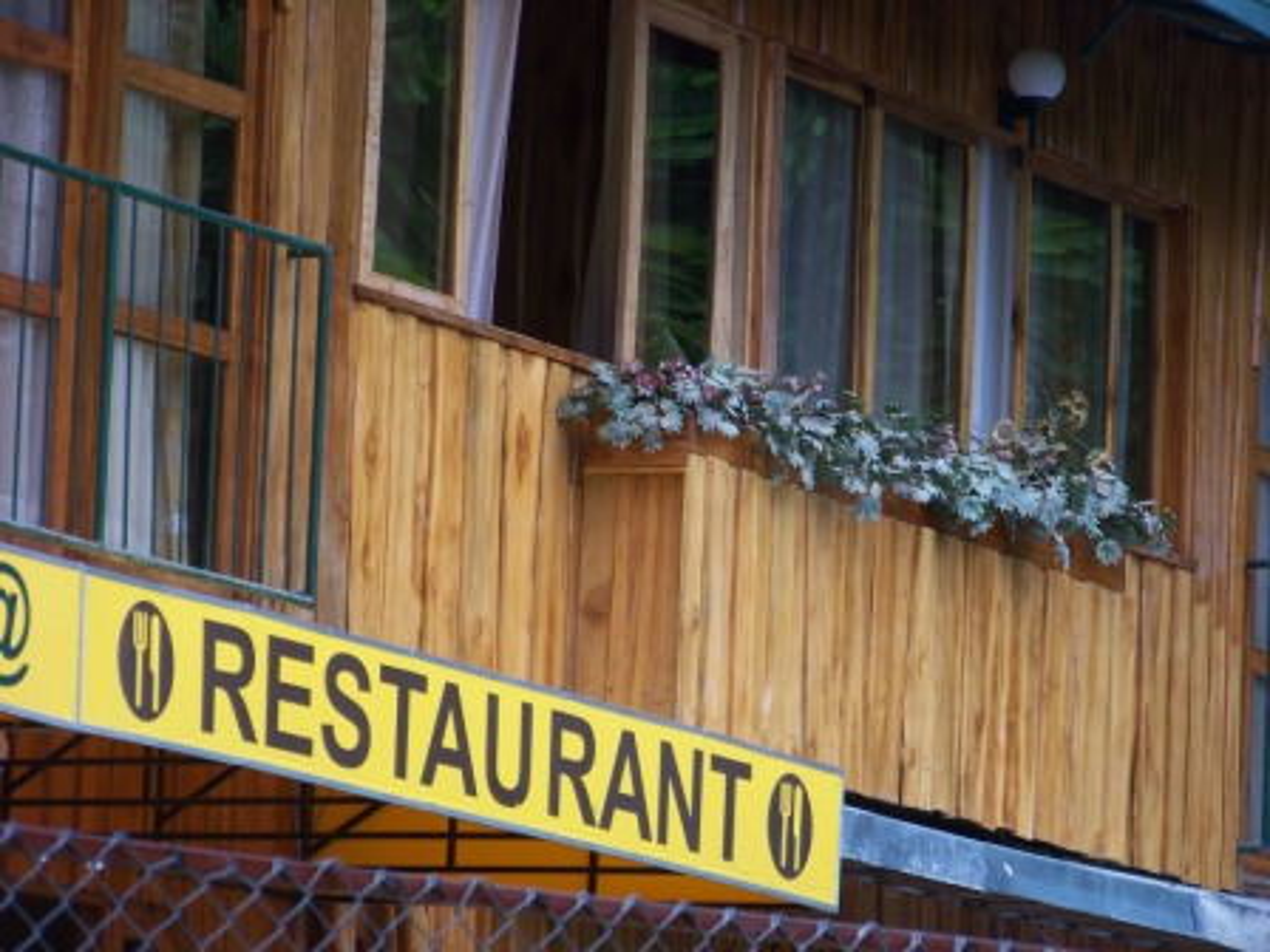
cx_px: 635
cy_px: 476
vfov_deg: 5.2
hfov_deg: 6.9
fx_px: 10493
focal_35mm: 286
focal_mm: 47.4
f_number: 4
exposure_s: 1/100
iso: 64
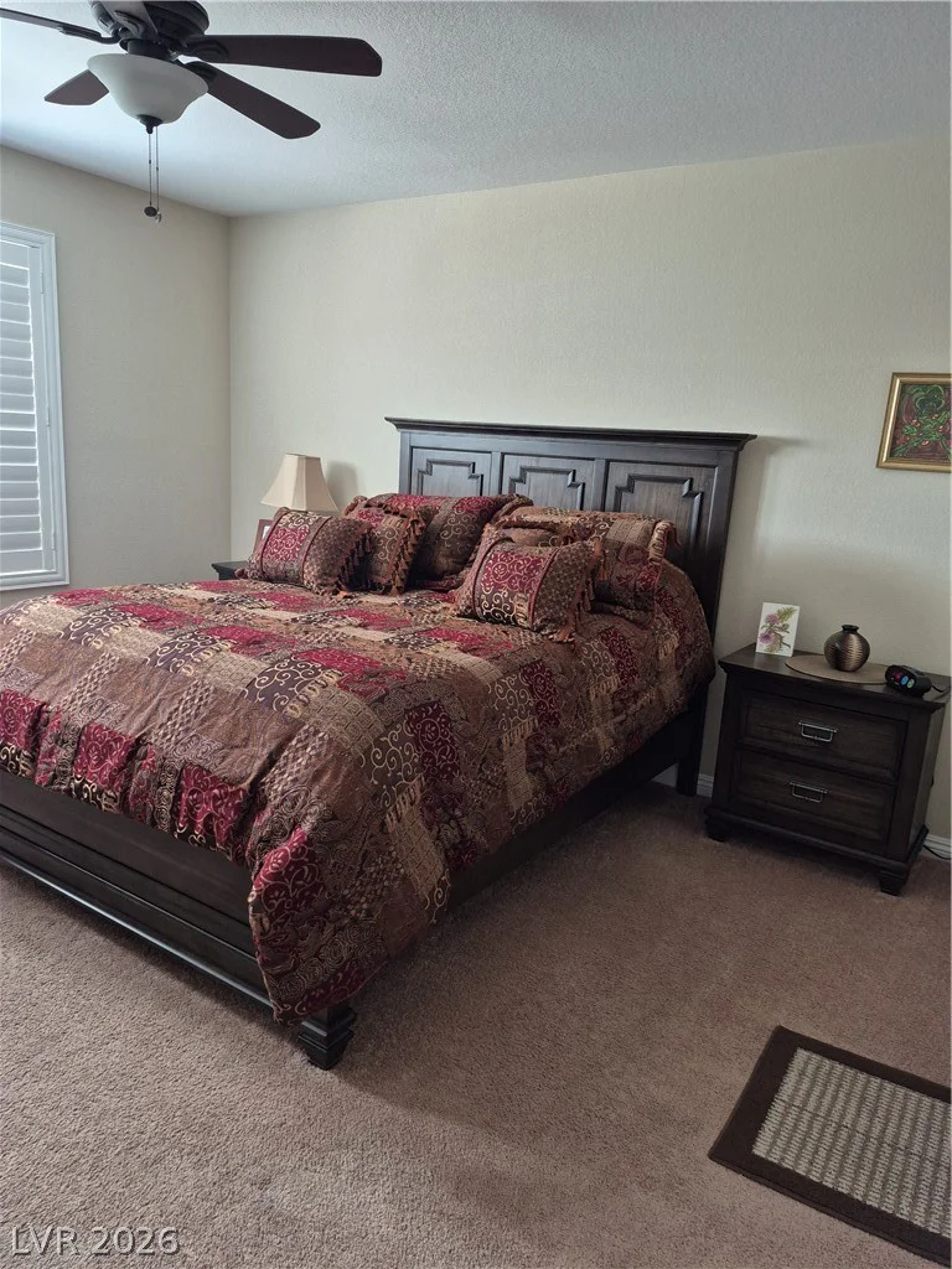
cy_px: 634
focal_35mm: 23
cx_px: 476
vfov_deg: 73.9
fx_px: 843
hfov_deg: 58.9
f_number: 1.8
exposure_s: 1/120
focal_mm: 5.4
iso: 400
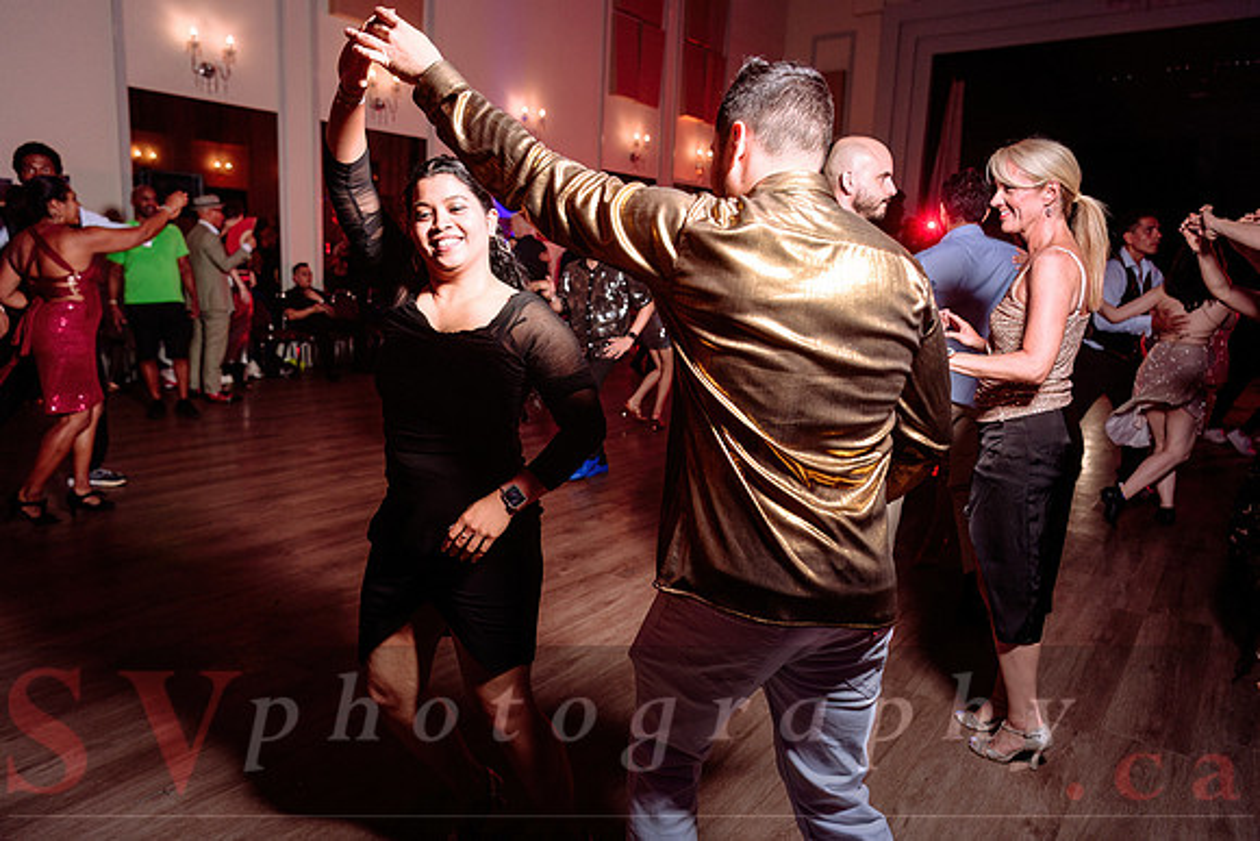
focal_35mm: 25
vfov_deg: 51.5
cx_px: 630
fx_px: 871
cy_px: 405
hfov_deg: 71.8
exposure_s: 1/100
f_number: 3.2
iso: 800
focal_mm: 24
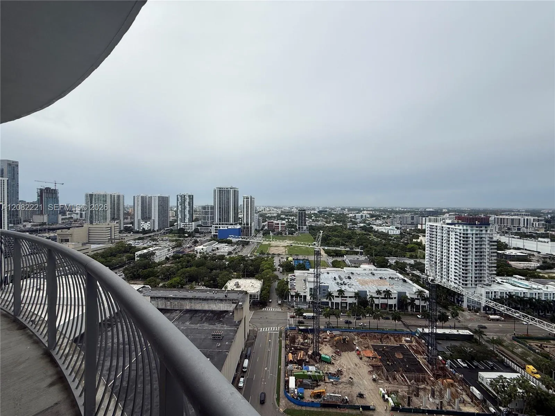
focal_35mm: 14
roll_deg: +0.2
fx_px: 224
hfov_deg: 102.1
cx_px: 278
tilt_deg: +0.4
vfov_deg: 85.7
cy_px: 208
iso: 50
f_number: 2.2
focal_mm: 2.22
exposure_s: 1/2717
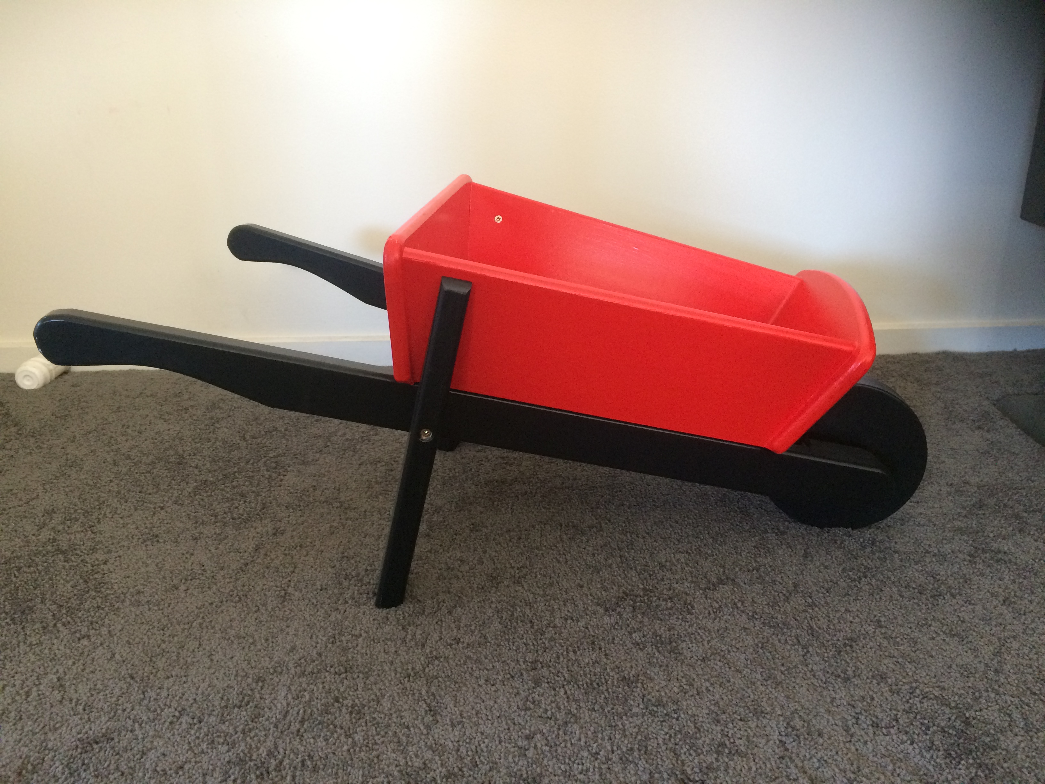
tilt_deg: -21.9
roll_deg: +1.0
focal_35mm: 29
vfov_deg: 48.2
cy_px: 392
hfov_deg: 61.7
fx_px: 875
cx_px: 522
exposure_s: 1/33
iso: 250
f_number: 2.2
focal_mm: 4.15
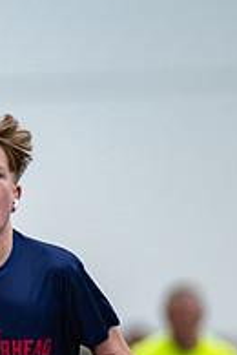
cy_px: 293
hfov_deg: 1.0
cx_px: -217
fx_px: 13182
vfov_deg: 1.5
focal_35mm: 1335
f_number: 2.8
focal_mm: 300
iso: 220
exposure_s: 1/1600
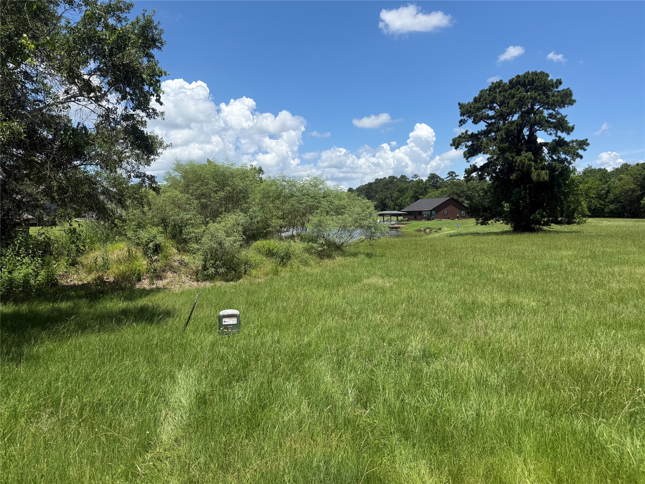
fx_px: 447
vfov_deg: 56.8
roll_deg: -0.2
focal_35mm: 24
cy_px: 242
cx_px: 322
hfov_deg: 71.6
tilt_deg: -3.4
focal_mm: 6.76
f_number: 1.78
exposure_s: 1/4405
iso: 80
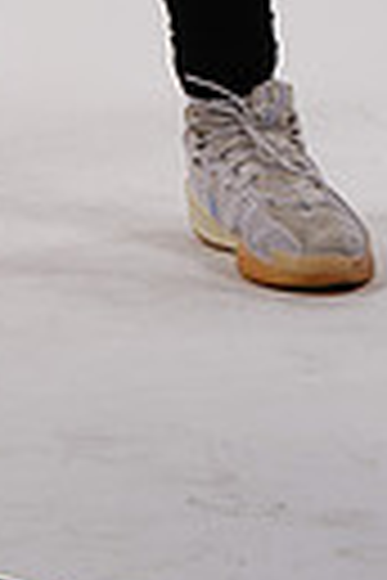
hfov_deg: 2.3
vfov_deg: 3.4
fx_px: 9594
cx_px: -349
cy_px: -647
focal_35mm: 595
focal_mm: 132
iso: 200
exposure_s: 1/500
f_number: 10
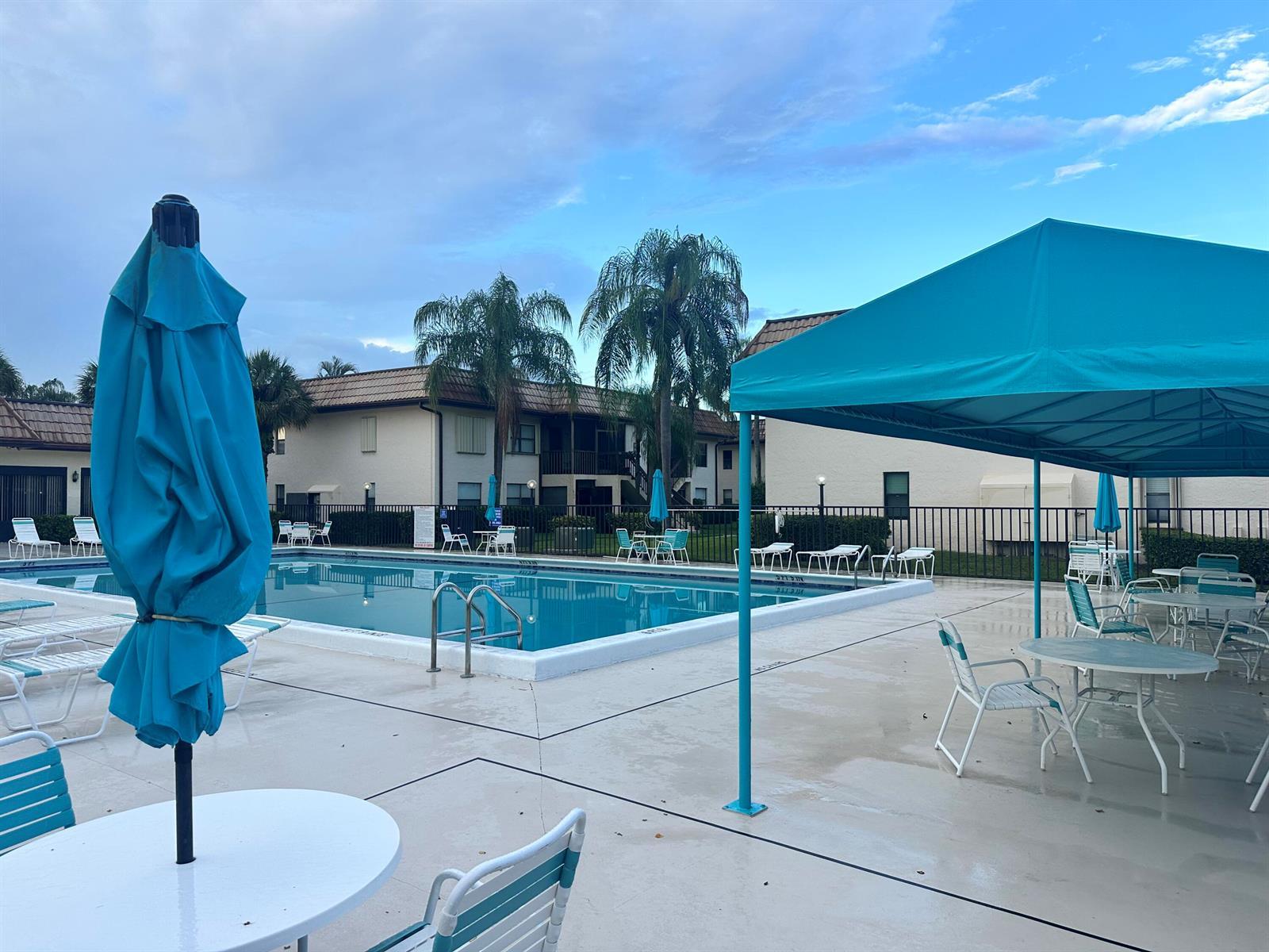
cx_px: 634
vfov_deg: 56.8
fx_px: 880
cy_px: 476
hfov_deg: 71.6
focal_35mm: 24
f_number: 1.78
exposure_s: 1/779
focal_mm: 6.86
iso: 80
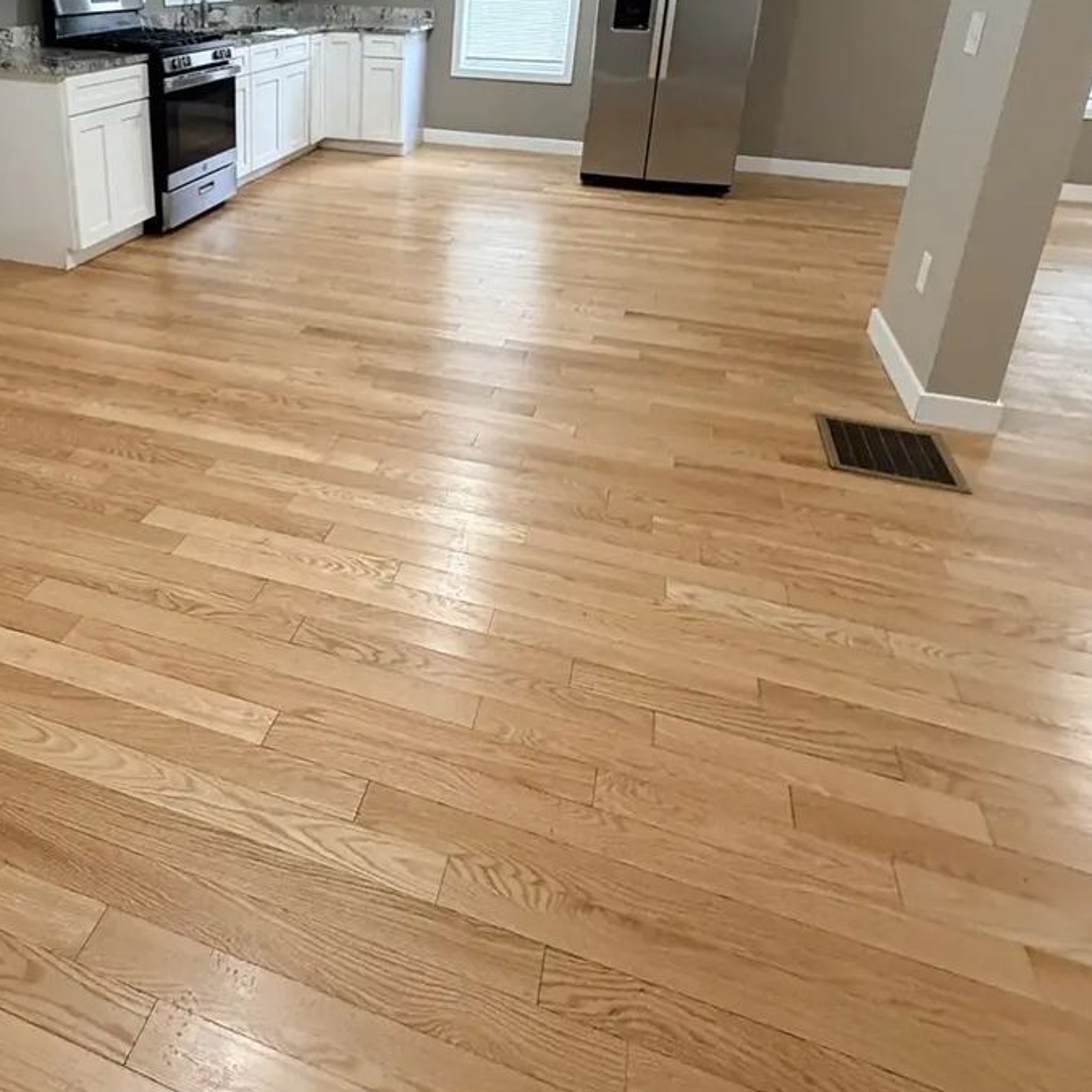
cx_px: 365
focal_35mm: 25
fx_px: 892
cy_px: 280
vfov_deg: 59.7
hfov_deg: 61.4
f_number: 2.2
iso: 640
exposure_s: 1/60
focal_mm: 2.22
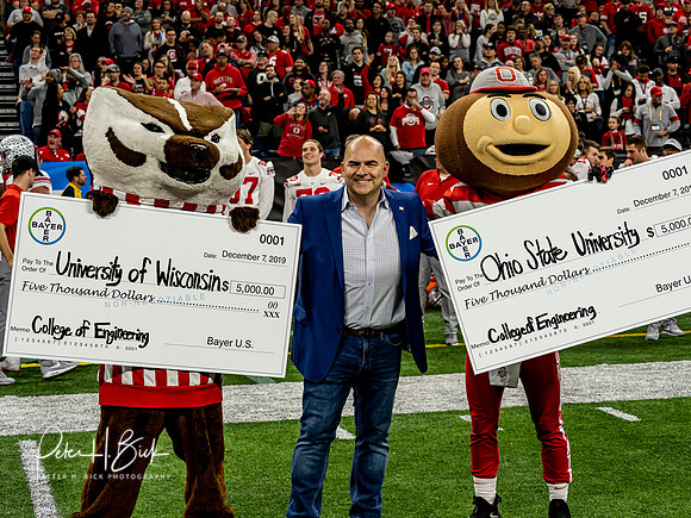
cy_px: 259
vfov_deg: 18.4
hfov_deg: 24.4
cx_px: 346
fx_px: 1597
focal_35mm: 80
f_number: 4
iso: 1000
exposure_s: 1/640
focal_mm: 40
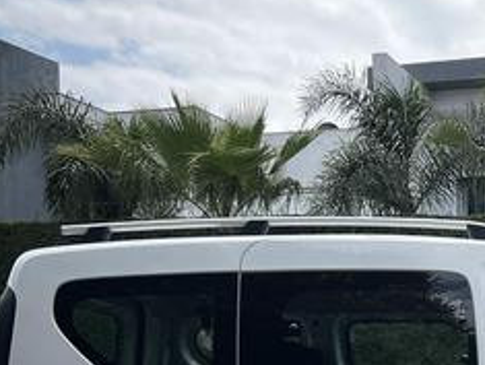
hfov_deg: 25.1
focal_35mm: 72
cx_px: 532
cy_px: 409
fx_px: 1010
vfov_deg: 19.6
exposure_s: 1/2994
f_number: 1.5
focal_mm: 5.7
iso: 50
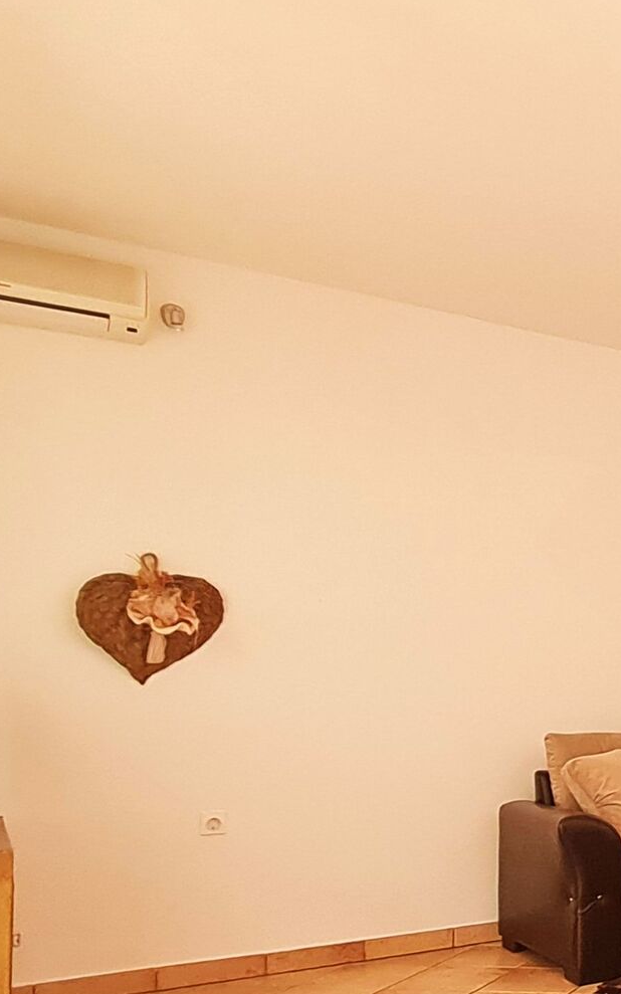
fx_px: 1056
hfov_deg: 26.0
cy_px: 673
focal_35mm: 39
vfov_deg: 49.4
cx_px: 880
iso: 250
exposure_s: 1/50
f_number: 2.2
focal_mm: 1.74
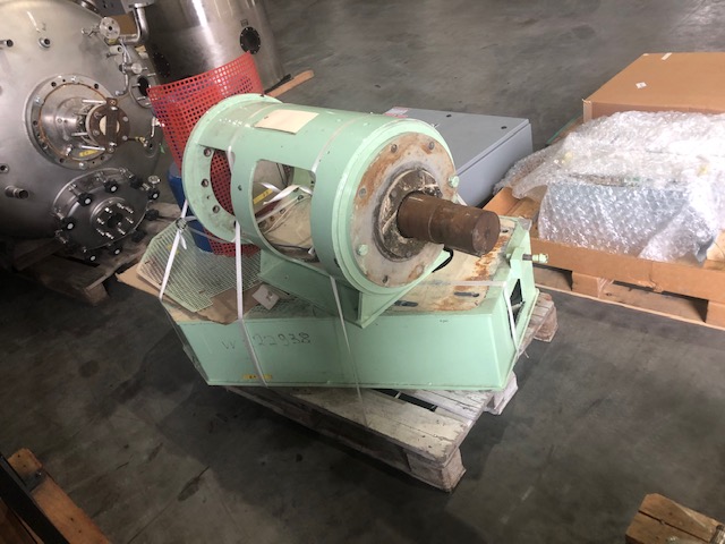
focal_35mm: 28
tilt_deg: -30.5
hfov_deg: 63.4
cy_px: 272
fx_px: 586
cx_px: 362
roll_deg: +18.5
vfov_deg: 49.7
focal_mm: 3.99
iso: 40
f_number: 1.8
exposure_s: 1/20
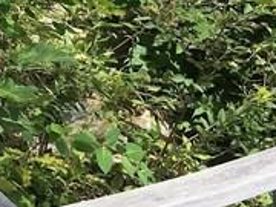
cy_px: -258
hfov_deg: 10.1
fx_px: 1316
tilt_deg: +5.4
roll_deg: +1.9
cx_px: -437
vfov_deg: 8.4
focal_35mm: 165
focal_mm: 4.15
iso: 25
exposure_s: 1/1748
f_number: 2.2
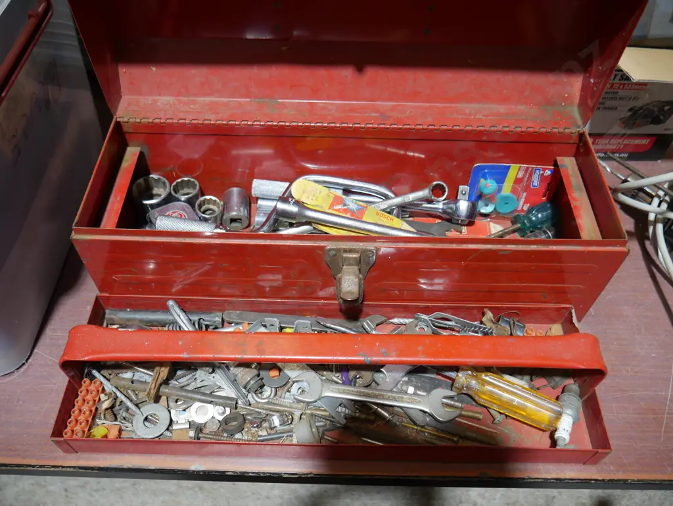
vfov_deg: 49.8
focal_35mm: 28
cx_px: 336
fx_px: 545
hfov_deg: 63.4
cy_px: 253
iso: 400
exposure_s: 1/60
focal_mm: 14
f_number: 3.5
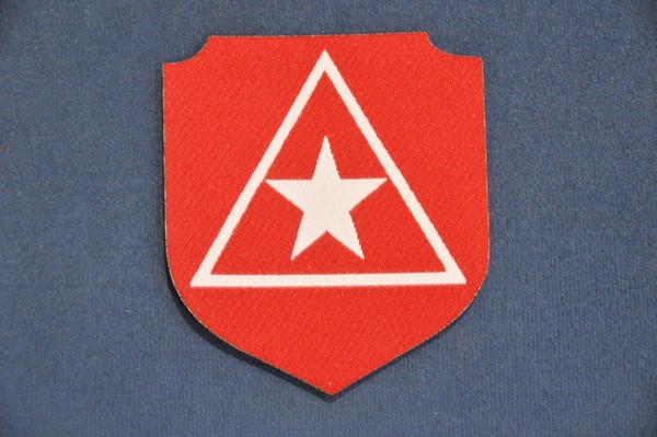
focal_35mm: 112
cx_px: 328
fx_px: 2051
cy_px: 218
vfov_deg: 12.2
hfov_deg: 18.2
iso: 3200
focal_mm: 75
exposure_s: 1/40
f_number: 5
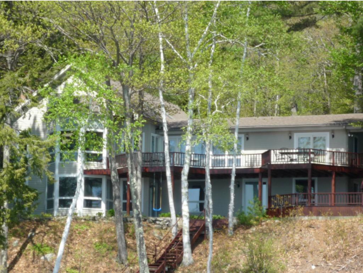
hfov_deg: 12.7
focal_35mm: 155
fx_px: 1626
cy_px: 136
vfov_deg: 9.6
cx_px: 182
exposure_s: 1/250
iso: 100
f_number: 5.7
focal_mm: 19.2
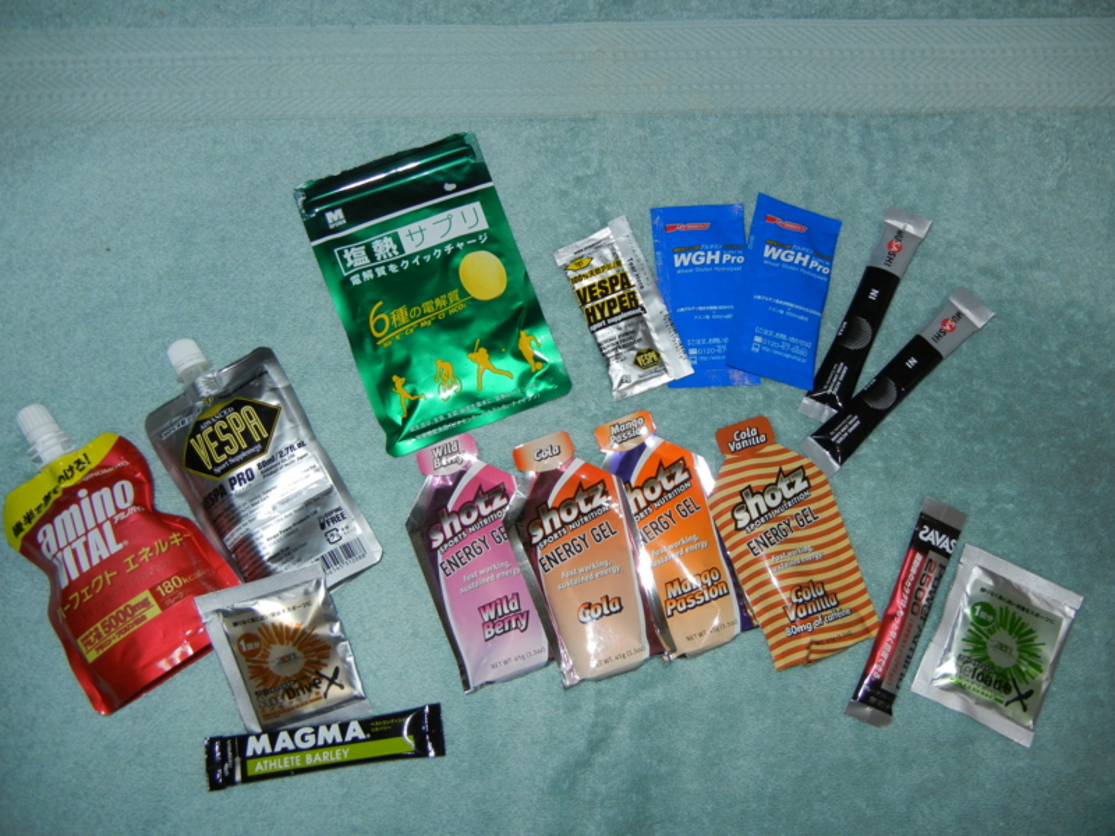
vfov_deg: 46.8
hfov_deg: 60.0
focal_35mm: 30
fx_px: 966
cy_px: 418
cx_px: 558
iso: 200
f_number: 3.5
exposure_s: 1/30
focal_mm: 5.4
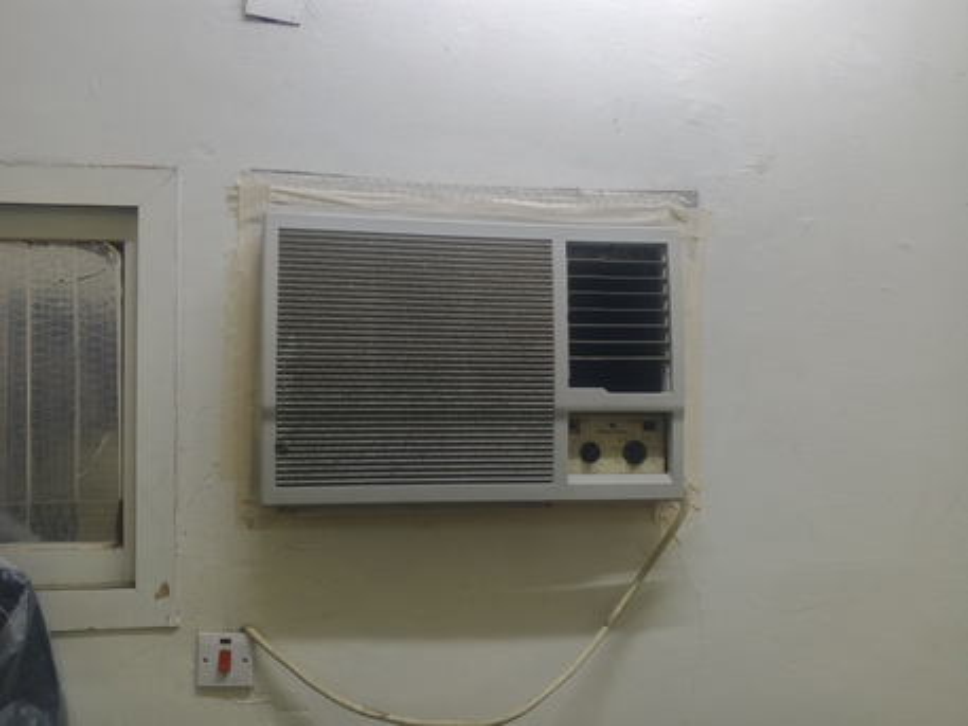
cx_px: 484
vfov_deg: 58.9
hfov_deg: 73.9
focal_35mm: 23
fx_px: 643
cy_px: 363
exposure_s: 1/33.3
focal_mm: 4.09
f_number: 1.6
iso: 704
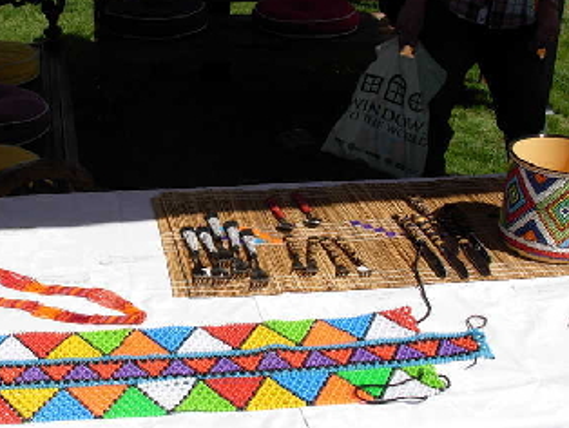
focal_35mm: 58
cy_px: 225
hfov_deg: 32.5
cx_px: 136
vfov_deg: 25.3
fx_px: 954
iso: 79
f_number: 4.9
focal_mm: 6.3
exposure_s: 1/813
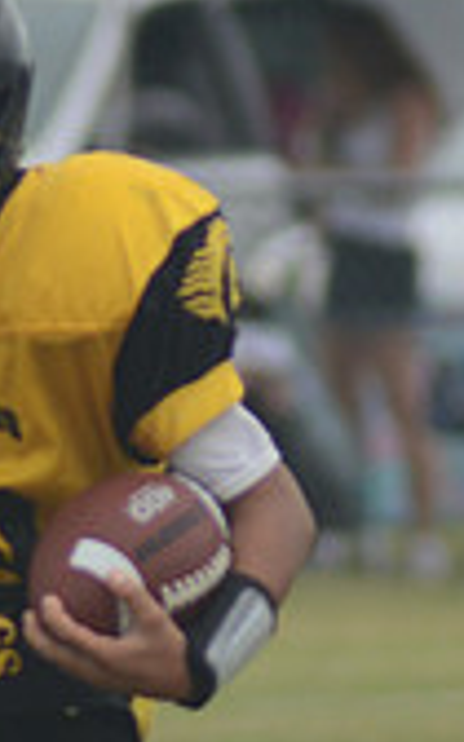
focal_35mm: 1687
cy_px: 614
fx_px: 34133
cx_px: -323
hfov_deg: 0.8
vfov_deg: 1.2
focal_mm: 320
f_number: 5.6
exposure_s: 1/800
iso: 400
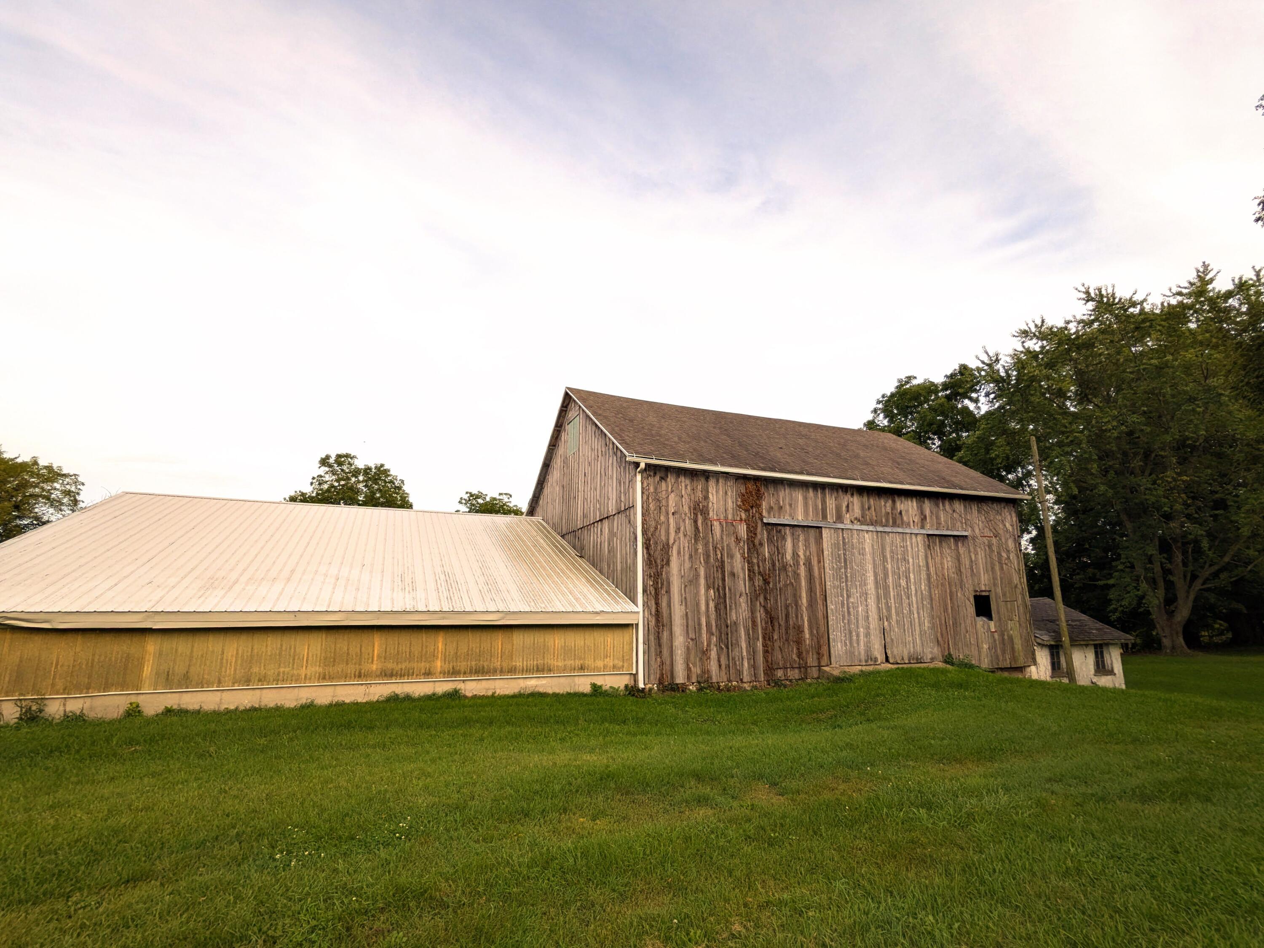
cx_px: 632
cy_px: 474
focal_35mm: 16
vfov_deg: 78.1
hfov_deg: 94.5
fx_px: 584
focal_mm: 2.22
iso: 44
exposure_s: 1/470
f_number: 2.2
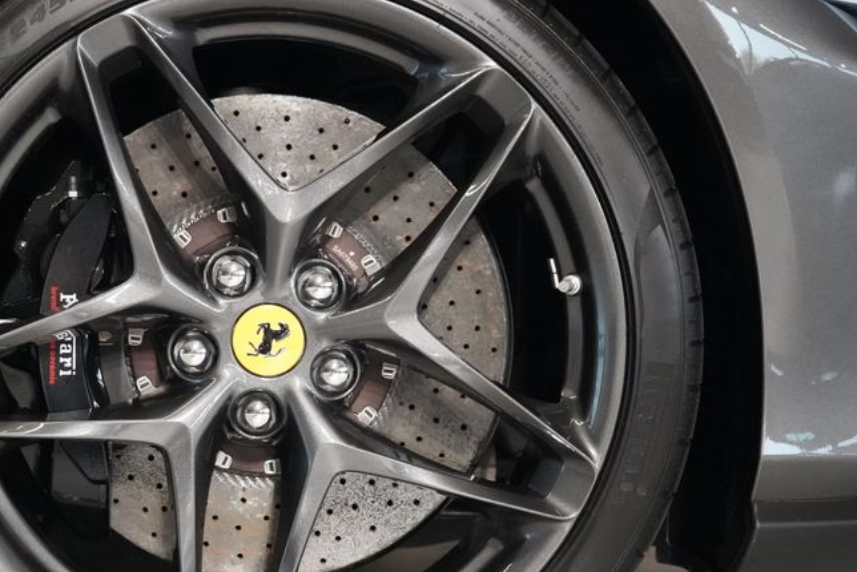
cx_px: 248
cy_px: 349
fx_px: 2120
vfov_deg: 15.4
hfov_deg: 22.7
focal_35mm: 89
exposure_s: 1/125
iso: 12800
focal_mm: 56
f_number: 5
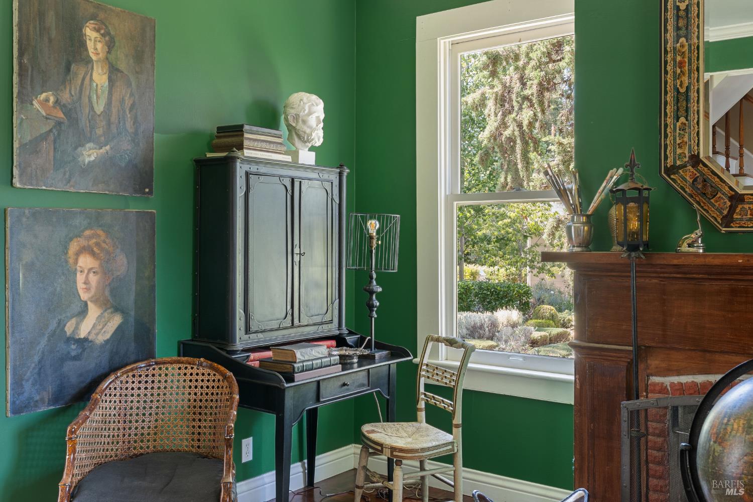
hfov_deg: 53.1
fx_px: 753
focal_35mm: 36
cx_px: 376
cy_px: 251
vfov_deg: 36.9
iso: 400
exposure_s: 1.3
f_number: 8
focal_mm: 24
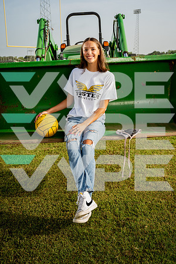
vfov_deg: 44.5
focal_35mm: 44
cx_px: 88
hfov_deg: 30.5
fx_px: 323
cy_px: 132
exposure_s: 1/200
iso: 50
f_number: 6.3
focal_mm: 44
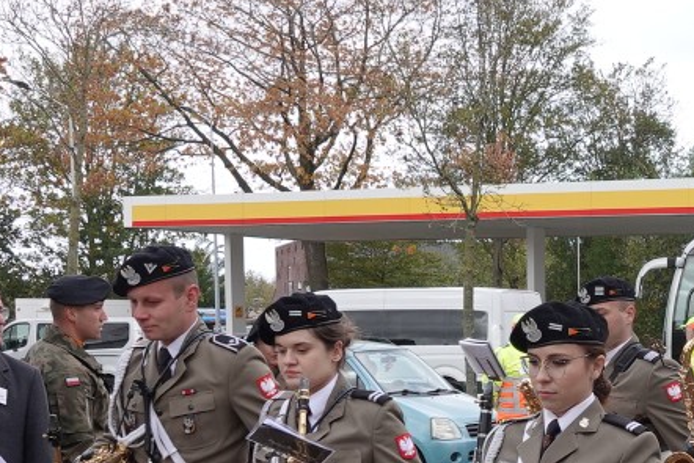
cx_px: 758
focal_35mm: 88
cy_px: 509
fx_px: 1697
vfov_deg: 15.2
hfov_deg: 21.9
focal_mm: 8.8
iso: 100
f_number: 3.2
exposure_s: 1/250
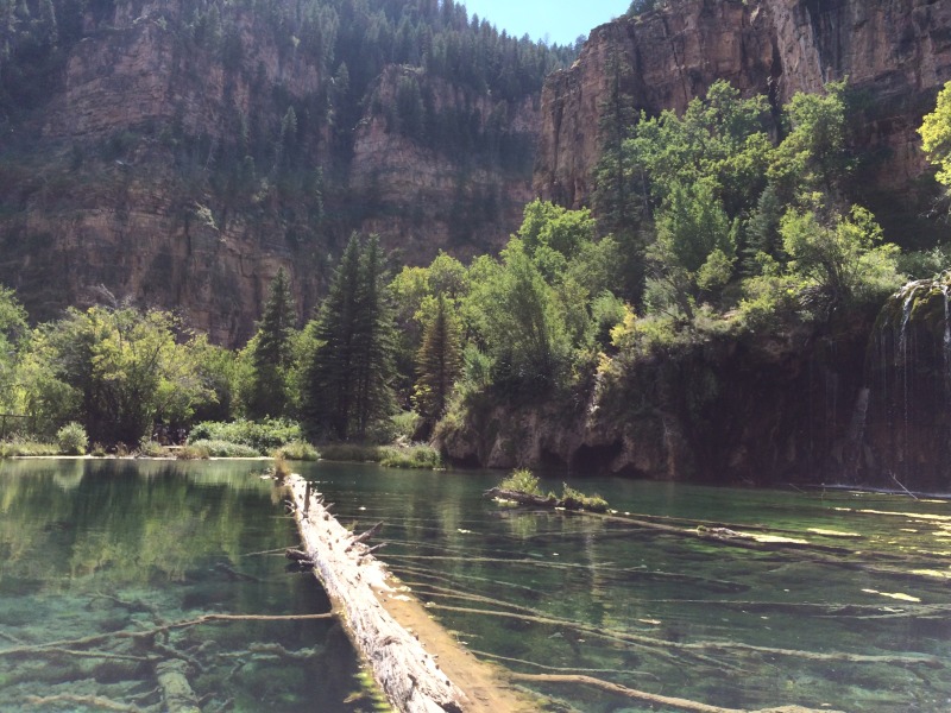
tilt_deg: +4.6
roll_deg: -2.1
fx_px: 797
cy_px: 356
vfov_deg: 48.2
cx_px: 476
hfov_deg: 61.7
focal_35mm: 29
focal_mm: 4.15
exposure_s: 1/1208
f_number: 2.2
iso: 32
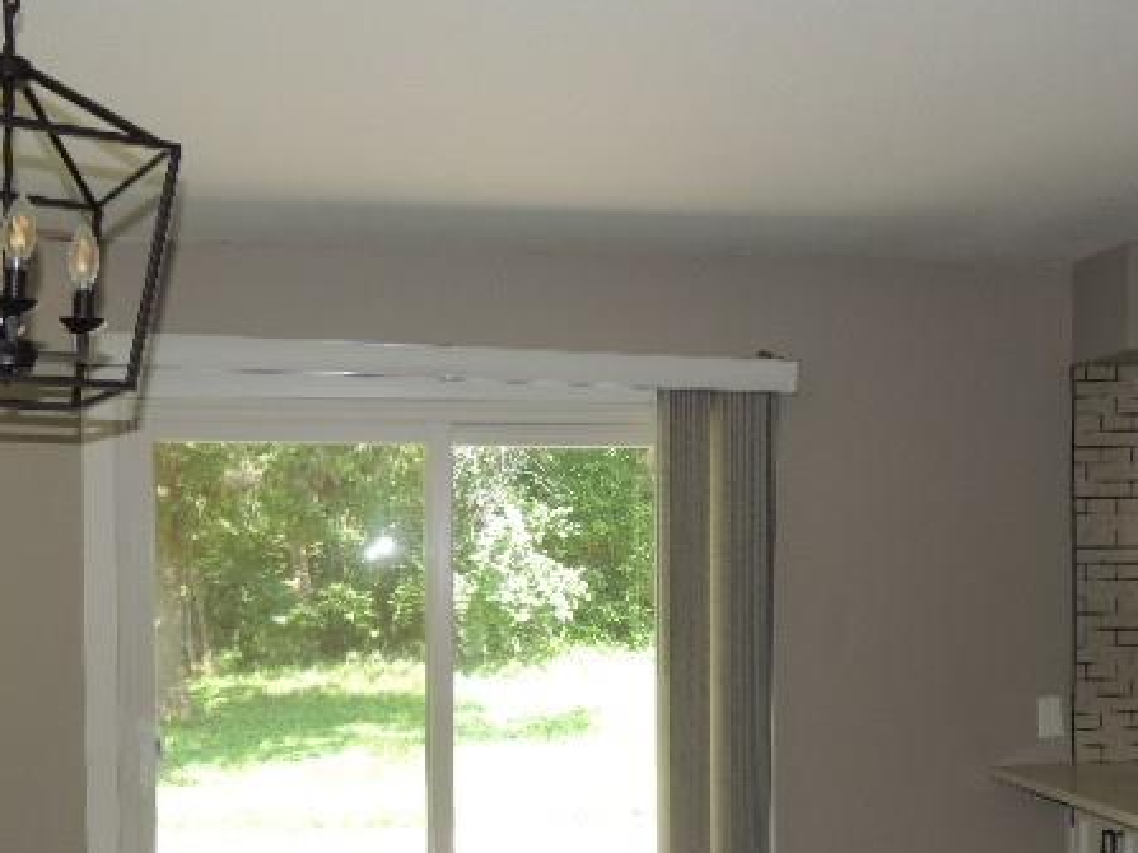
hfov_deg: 43.9
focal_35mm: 43
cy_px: 583
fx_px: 1413
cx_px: 588
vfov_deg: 33.2
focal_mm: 5.3
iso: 100
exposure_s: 1/40
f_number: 3.1
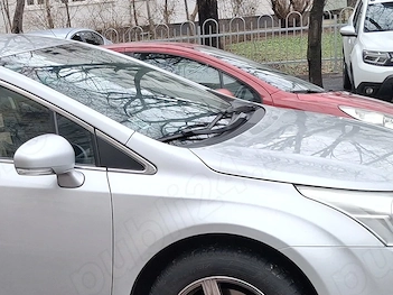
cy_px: 229
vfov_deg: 19.0
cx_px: 57
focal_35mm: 77
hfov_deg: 24.8
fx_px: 874
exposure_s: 1/120
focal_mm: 4
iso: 50
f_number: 1.8
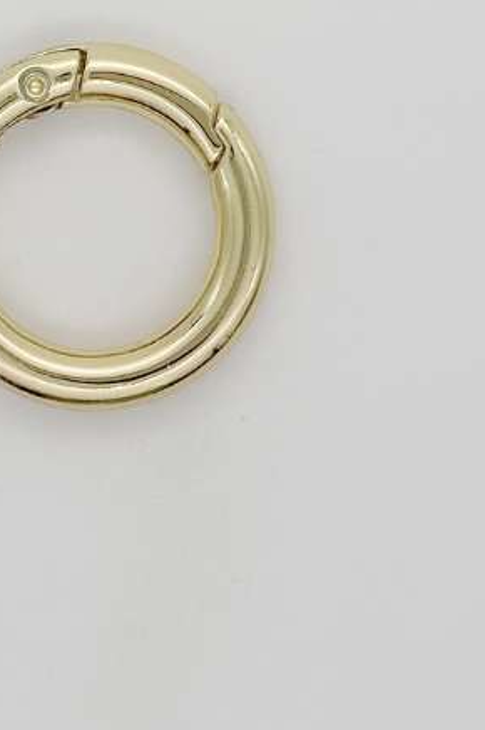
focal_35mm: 165
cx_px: 97
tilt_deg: -87.3
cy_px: 204
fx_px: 3339
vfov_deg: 12.4
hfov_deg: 8.3
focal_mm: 6.86
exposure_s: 1/2809
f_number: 1.78
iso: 64
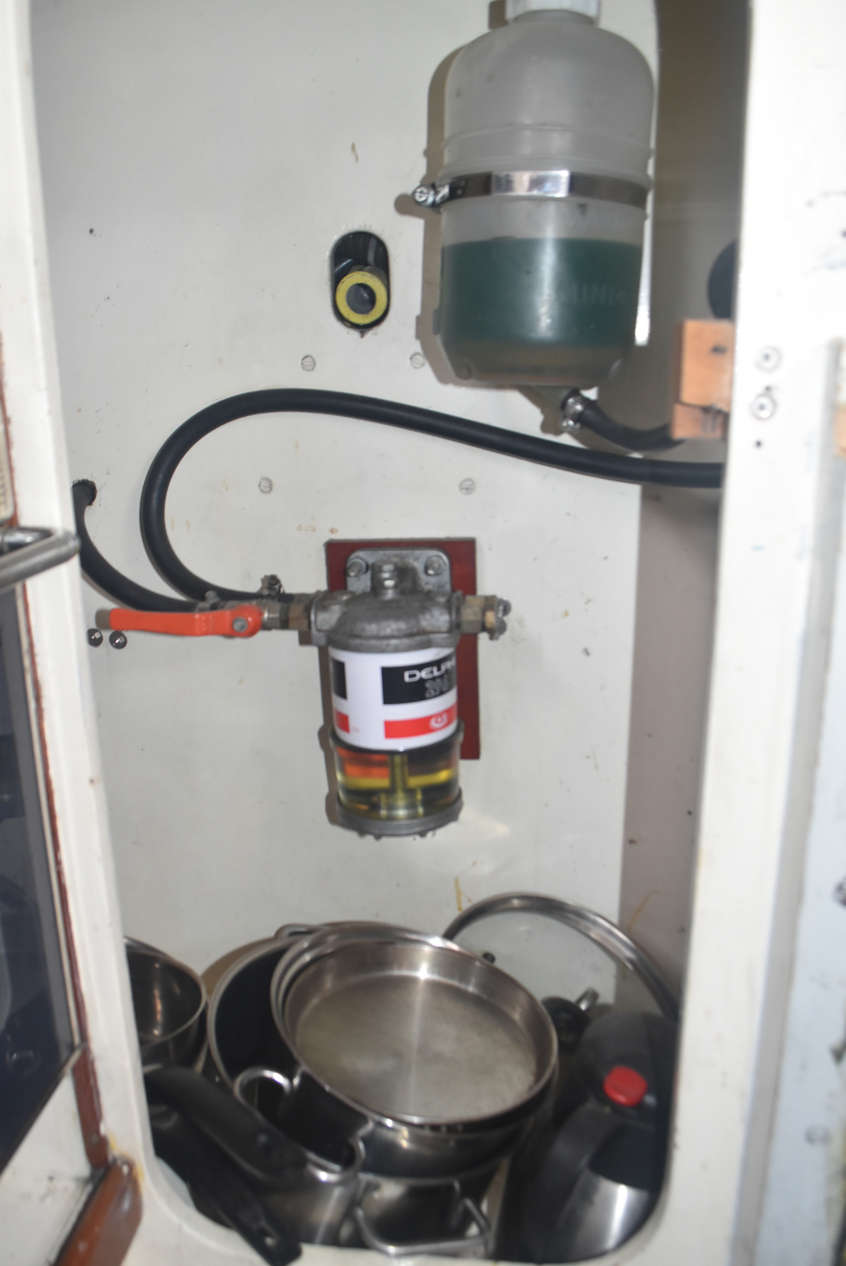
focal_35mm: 27
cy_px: 633
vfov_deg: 67.3
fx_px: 950
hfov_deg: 48.0
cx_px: 423
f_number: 5
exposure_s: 1/100
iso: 800
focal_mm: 18
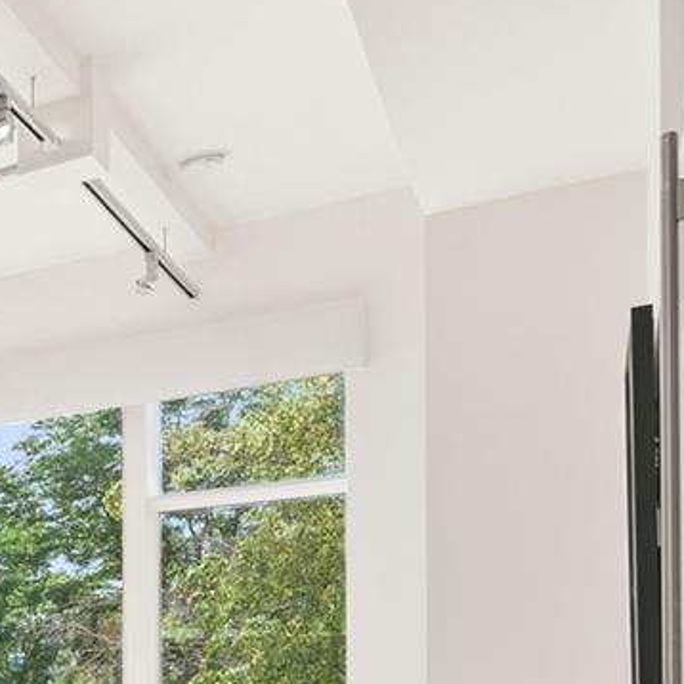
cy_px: 720
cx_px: -791
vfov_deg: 26.7
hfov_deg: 17.2
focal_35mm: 60
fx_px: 1342
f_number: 6.3
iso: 100
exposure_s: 1/13
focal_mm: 15.8
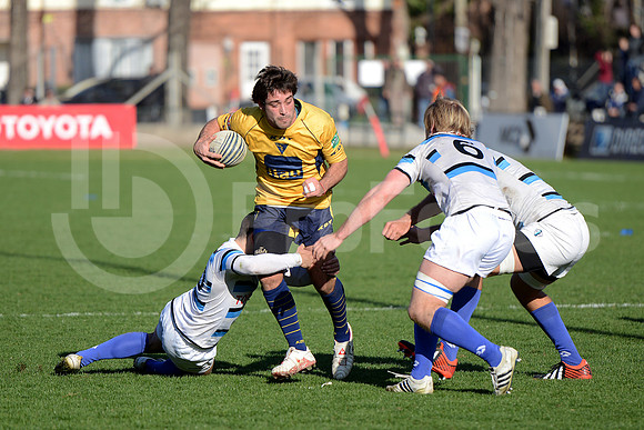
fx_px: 3489
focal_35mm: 195
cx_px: 322
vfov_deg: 7.0
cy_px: 215
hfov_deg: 10.5
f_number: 2.8
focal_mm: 195
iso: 250
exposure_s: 1/2000
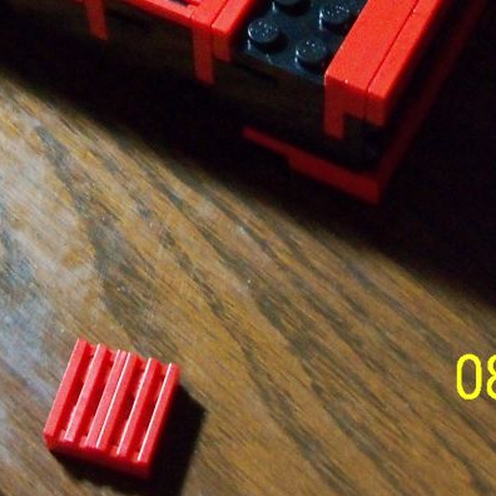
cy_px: -50
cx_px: 76
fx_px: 1540
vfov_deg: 17.7
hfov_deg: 18.1
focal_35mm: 95
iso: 640
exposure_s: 1/30
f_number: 3.5
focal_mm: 6.2
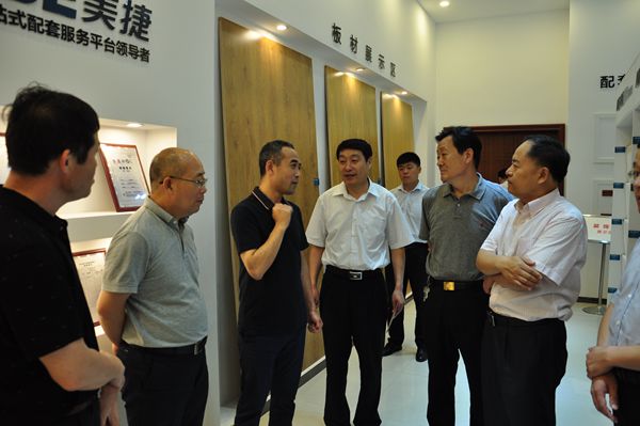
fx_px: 480
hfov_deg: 67.4
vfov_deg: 47.9
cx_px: 320
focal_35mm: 27
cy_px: 213
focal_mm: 18
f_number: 3.5
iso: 500
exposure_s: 1/40
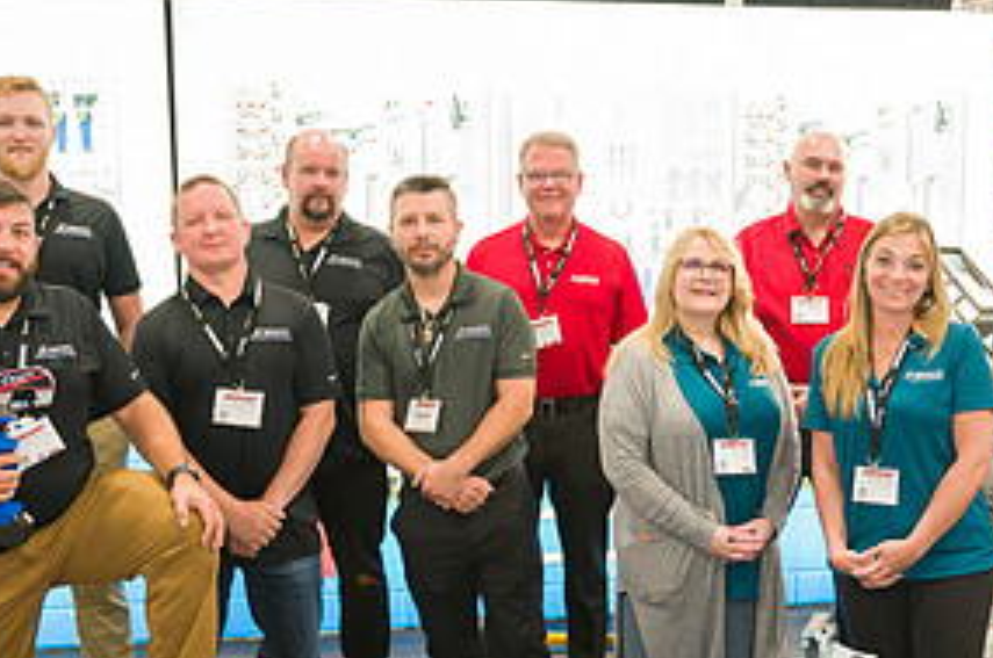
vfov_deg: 24.5
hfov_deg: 35.9
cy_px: 383
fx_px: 1515
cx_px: 662
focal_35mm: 55
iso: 1600
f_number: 3.2
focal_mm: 27
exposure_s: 1/125
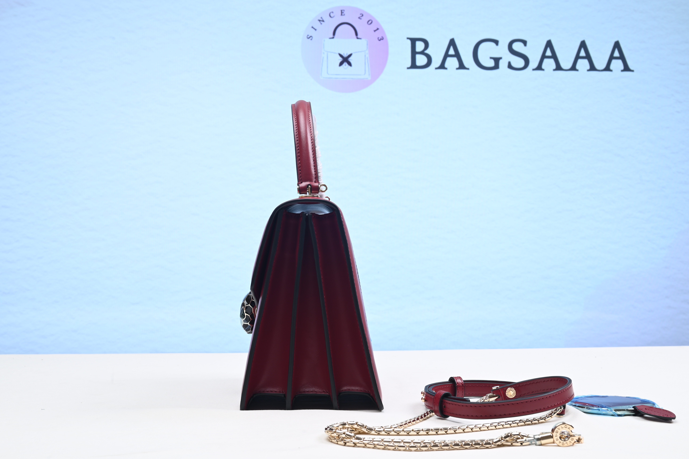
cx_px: 349
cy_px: 224
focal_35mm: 42
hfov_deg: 46.4
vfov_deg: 31.9
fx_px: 804
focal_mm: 41
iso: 100
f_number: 16
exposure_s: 1/2
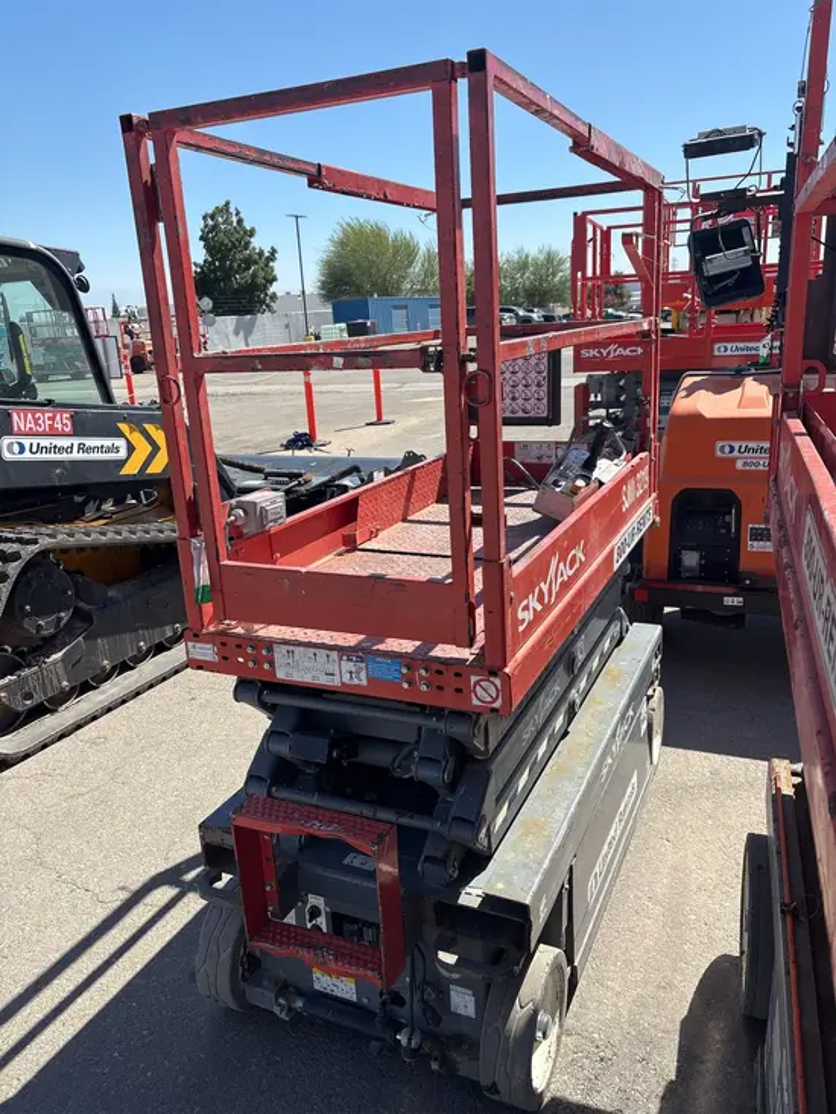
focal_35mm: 26
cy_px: 557
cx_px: 418
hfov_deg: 53.1
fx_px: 837
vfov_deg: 67.3
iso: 50
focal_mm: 5.96
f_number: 1.6
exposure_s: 1/2513
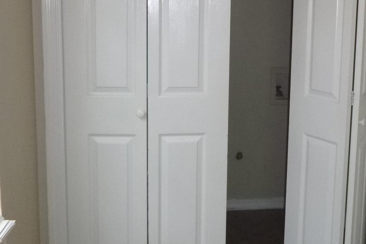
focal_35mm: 51
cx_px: 265
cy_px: 83
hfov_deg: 38.1
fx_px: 518
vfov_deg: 26.3
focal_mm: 4.5
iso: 400
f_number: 3.9
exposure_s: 1/60
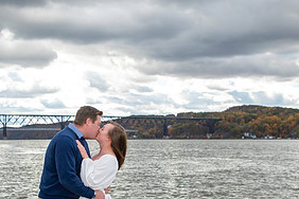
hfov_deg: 36.0
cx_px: 105
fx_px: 457
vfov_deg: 24.2
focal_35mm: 55
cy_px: 164
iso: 1250
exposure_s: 1/5000
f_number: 3.5
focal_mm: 26
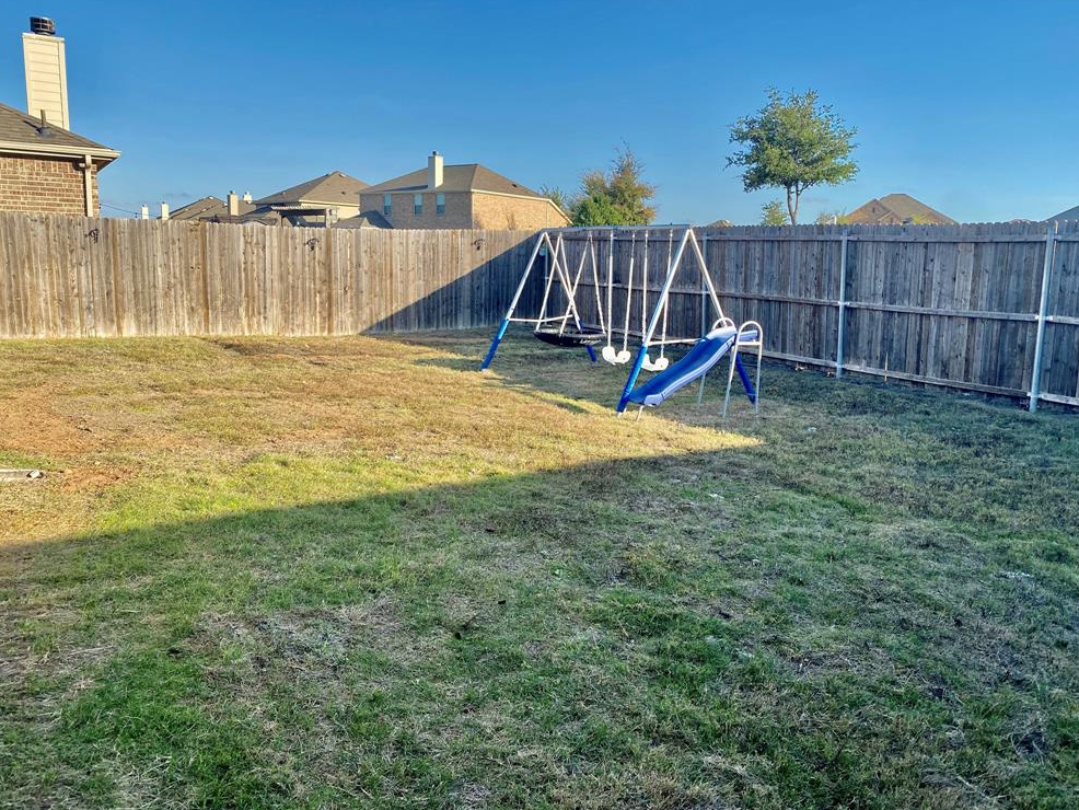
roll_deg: -1.9
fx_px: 842
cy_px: 413
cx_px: 550
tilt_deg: -9.7
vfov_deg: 51.4
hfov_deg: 65.3
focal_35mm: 27
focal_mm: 4.25
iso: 32
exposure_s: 1/1218
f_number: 1.8
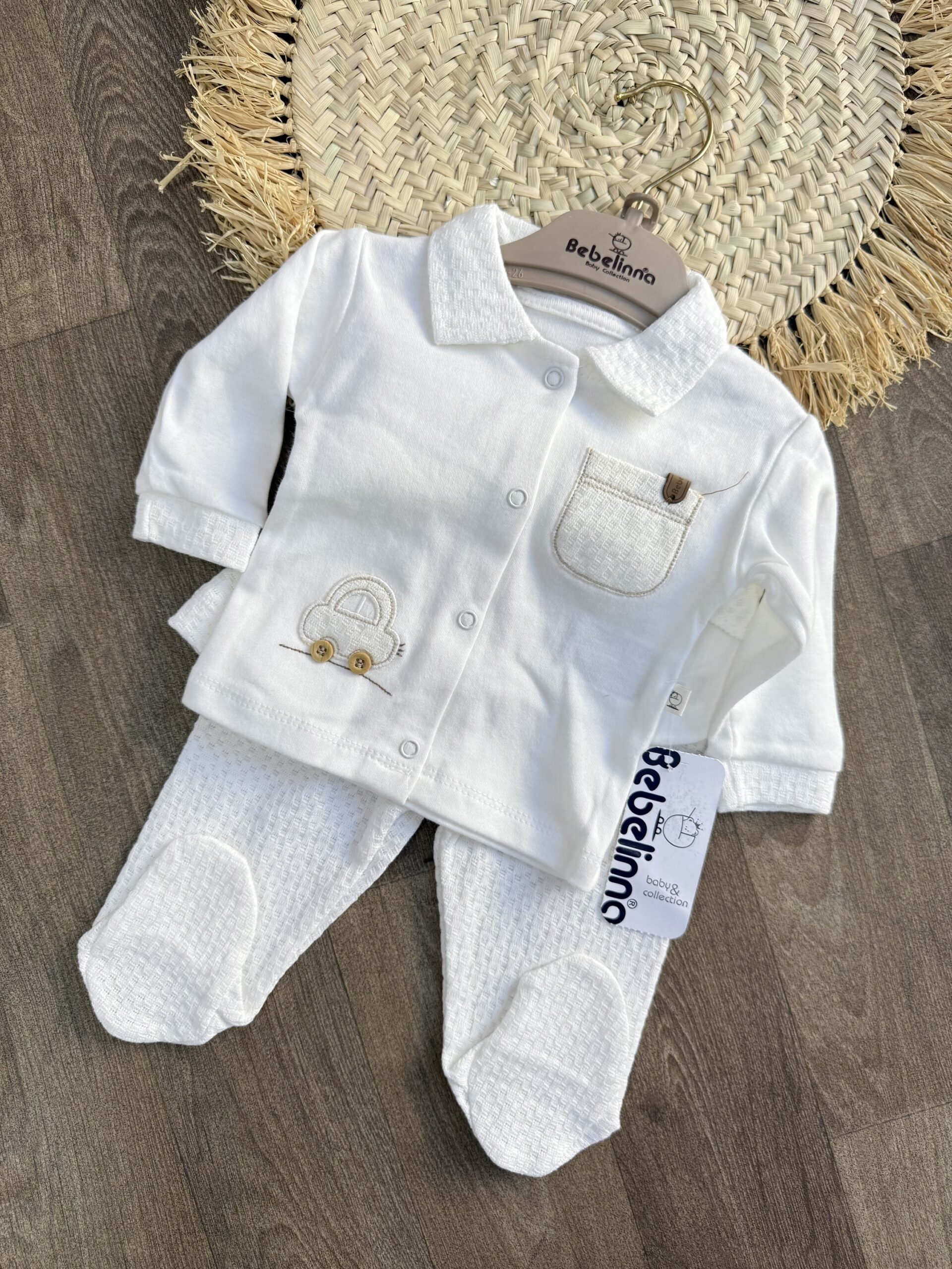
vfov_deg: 71.6
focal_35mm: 24
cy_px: 634
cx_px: 476
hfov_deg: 56.8
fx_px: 880
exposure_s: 1/170
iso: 64
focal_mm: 6.76
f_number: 1.78
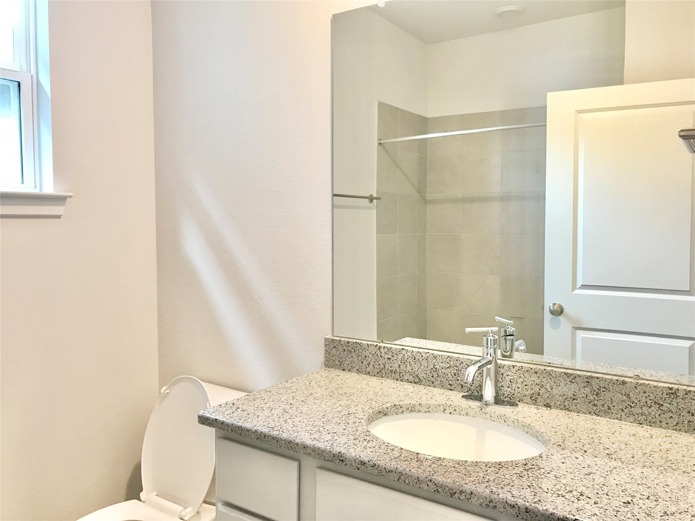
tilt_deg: -3.2
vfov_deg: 49.7
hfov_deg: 63.4
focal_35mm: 28
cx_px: 348
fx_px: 562
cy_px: 260
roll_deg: +0.4
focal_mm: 3.99
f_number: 1.8
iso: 40
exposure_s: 1/20
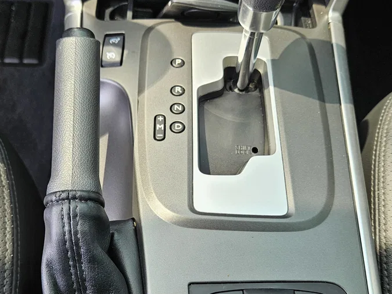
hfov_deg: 45.7
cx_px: 172
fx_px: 464
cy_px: 206
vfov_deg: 34.7
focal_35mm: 41
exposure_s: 1/120
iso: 50
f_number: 1.8
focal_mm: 5.4
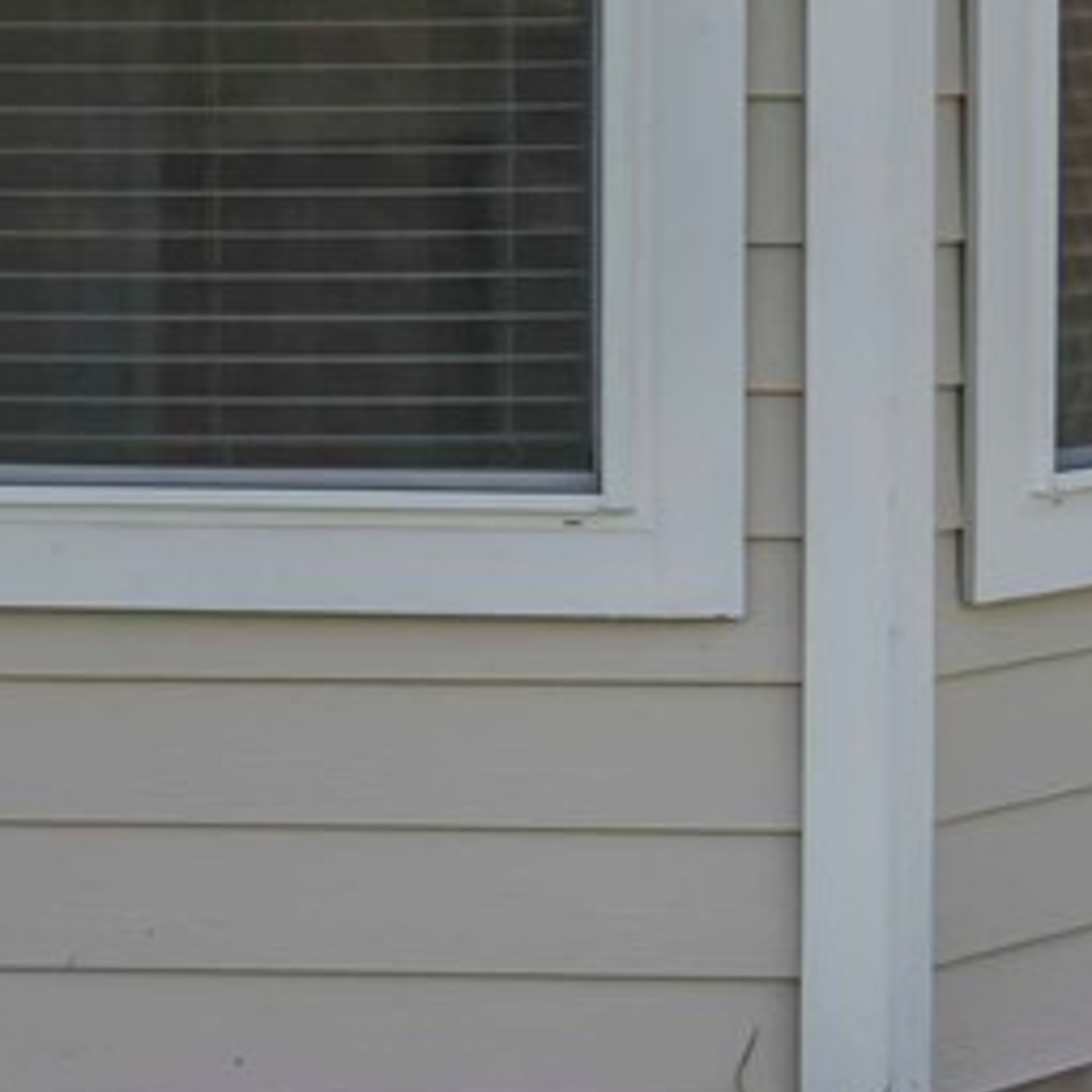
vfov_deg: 13.2
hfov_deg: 11.8
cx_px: -1186
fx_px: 4640
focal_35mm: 130
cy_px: -98
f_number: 9
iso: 100
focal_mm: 12
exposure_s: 1/320
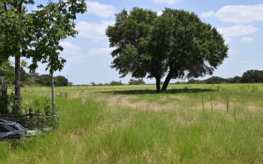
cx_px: 133
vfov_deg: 32.0
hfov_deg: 49.3
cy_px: 92
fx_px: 287
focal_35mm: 40
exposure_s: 1/1000
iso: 100
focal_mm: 24
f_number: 4
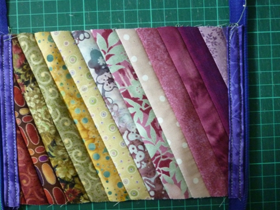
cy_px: 113
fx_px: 340
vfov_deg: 34.4
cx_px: 124
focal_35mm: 42
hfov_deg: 44.7
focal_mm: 5.5
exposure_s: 1/15
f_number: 2.8
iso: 400
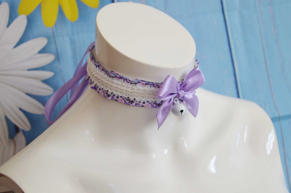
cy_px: 96
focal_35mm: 75
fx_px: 606
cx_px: 146
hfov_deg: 27.0
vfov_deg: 18.1
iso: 450
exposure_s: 1/80
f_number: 5.6
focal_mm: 50
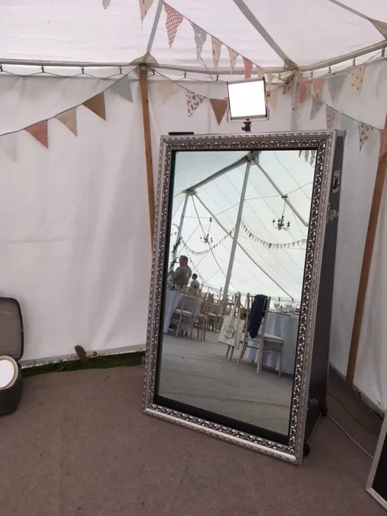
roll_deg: -2.8
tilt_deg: -15.5
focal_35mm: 29
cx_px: 194
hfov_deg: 48.2
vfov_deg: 61.7
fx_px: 432
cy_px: 258
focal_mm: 4.15
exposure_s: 1/306
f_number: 2.2
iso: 25
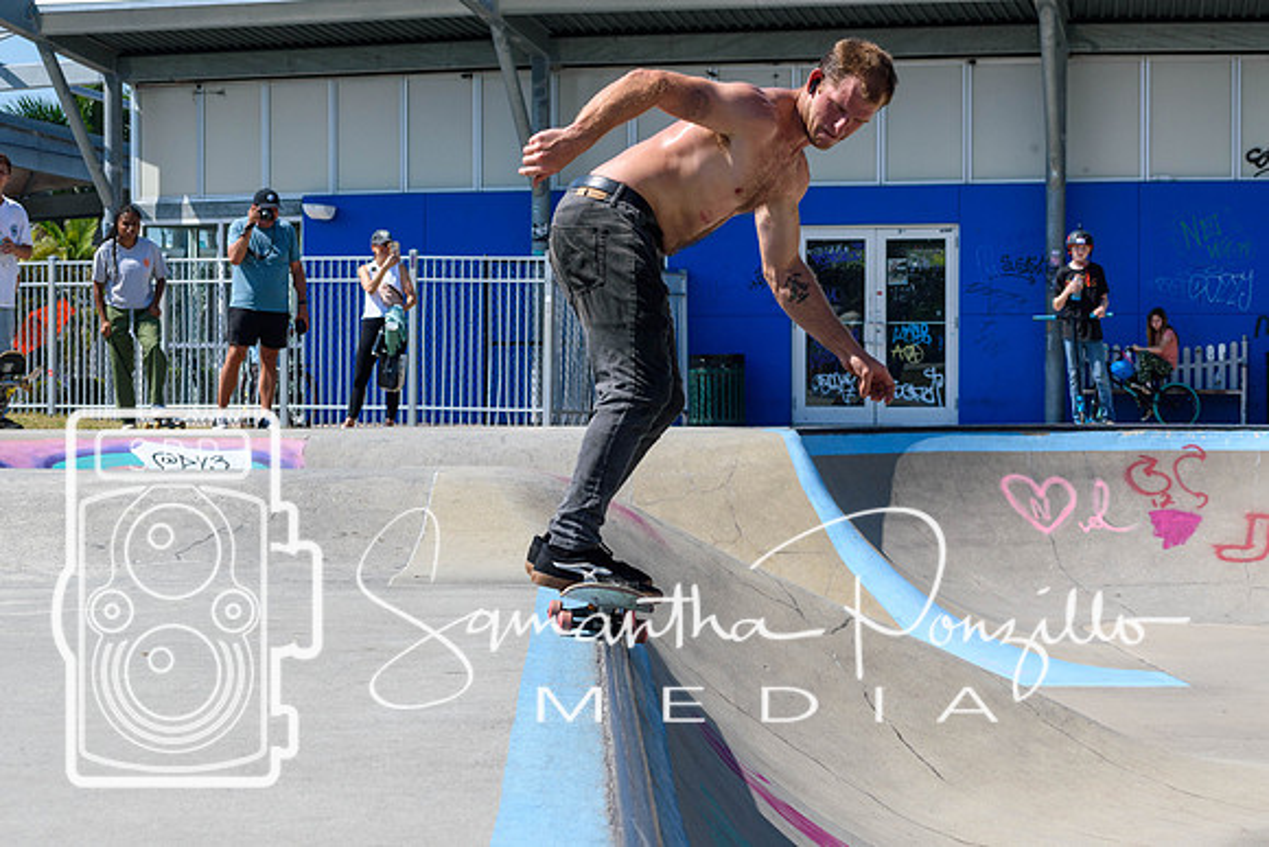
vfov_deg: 13.0
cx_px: 634
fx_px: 3702
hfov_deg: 19.5
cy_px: 424
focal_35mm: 105
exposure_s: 1/1000
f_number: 8
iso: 200
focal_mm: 70
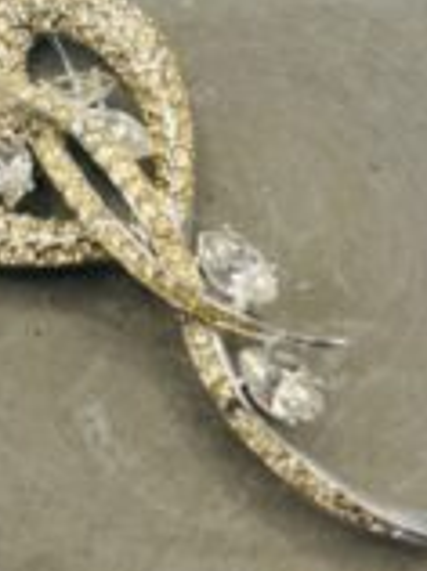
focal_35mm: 66
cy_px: 192
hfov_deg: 22.2
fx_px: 1088
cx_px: 163
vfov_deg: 29.2
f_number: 1.6
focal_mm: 5.1
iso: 50
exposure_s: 1/696
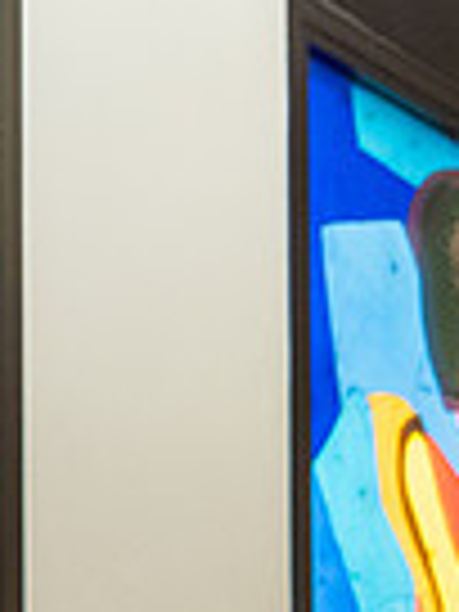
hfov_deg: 10.6
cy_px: 941
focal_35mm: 137
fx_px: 2422
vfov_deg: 13.5
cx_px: 545
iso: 1600
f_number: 2.8
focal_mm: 17.6
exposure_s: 1/60
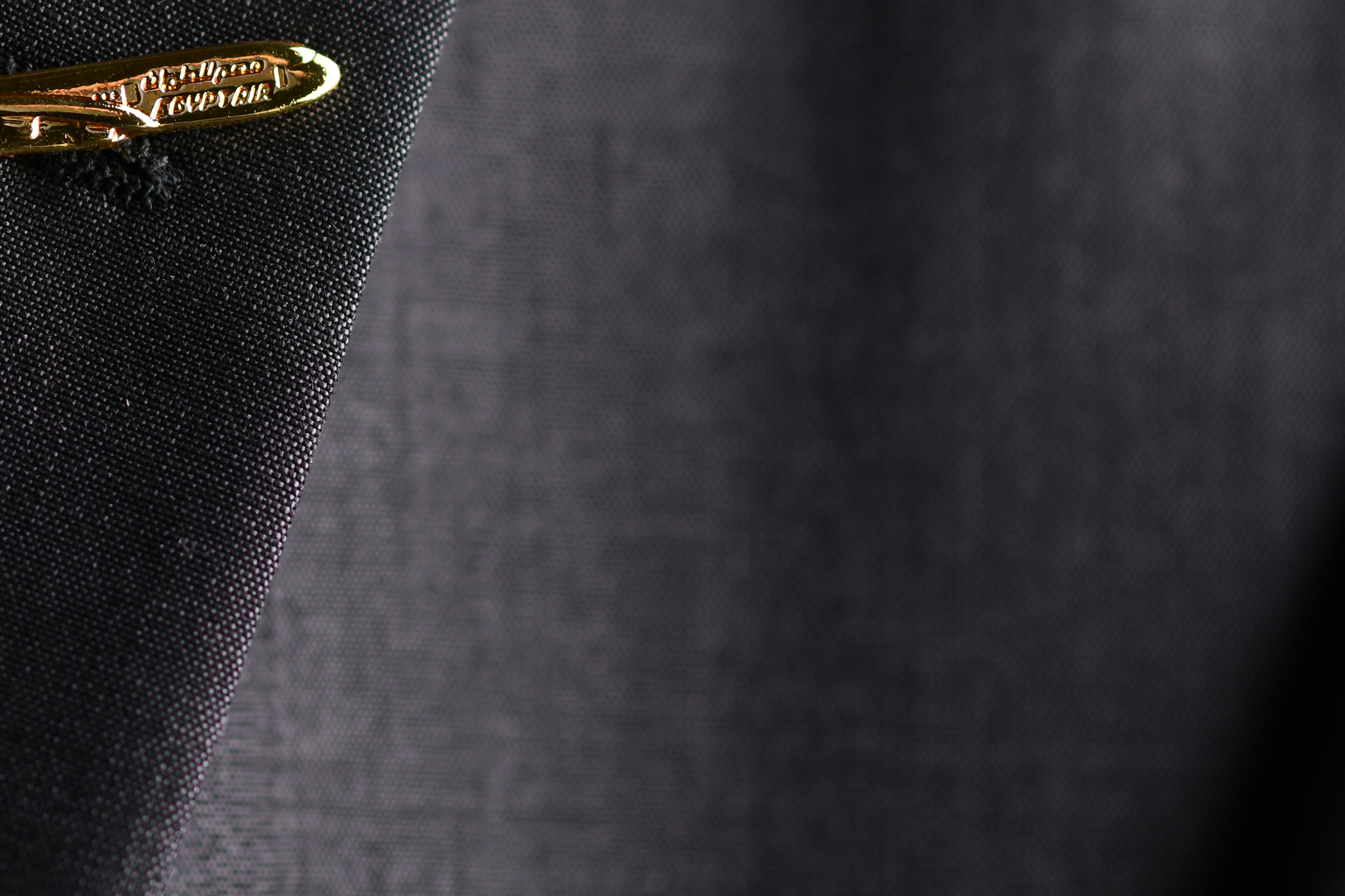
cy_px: 155
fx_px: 9227
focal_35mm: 247
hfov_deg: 8.3
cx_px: 65
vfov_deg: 5.6
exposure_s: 1/125
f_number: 4
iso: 200
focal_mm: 105
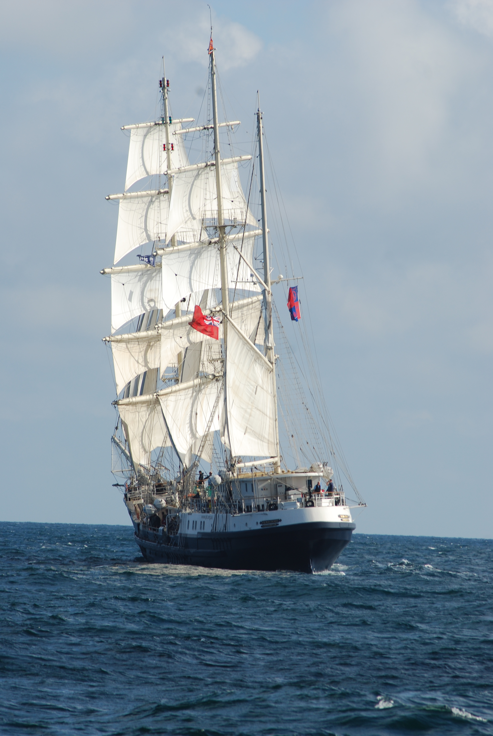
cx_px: 246
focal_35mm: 315
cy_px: 368
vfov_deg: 6.5
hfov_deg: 4.4
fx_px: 6452
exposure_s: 1/250
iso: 110
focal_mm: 210
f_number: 10
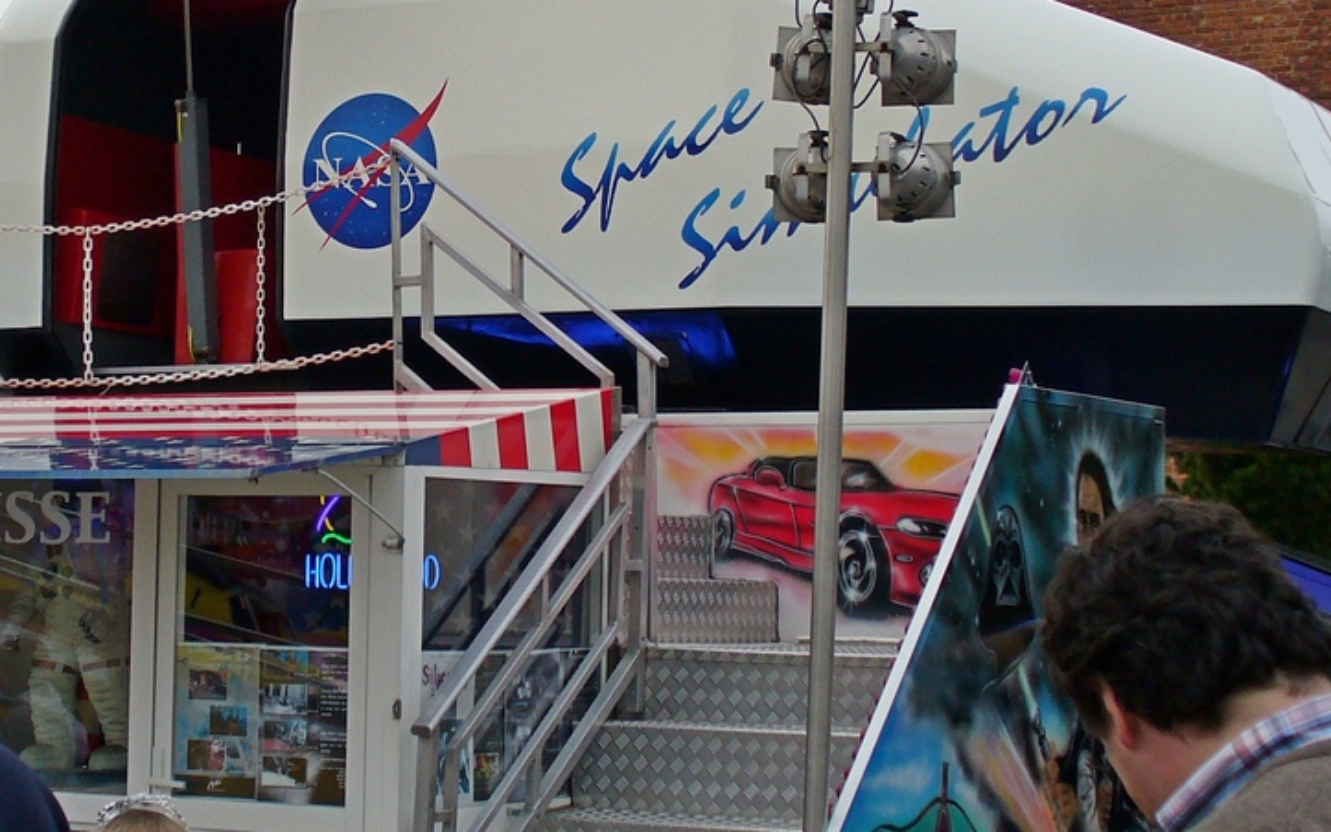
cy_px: 208
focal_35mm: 88
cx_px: 471
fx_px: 3192
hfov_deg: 23.5
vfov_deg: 14.8
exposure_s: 1/400
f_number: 3
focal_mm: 7.9
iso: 80
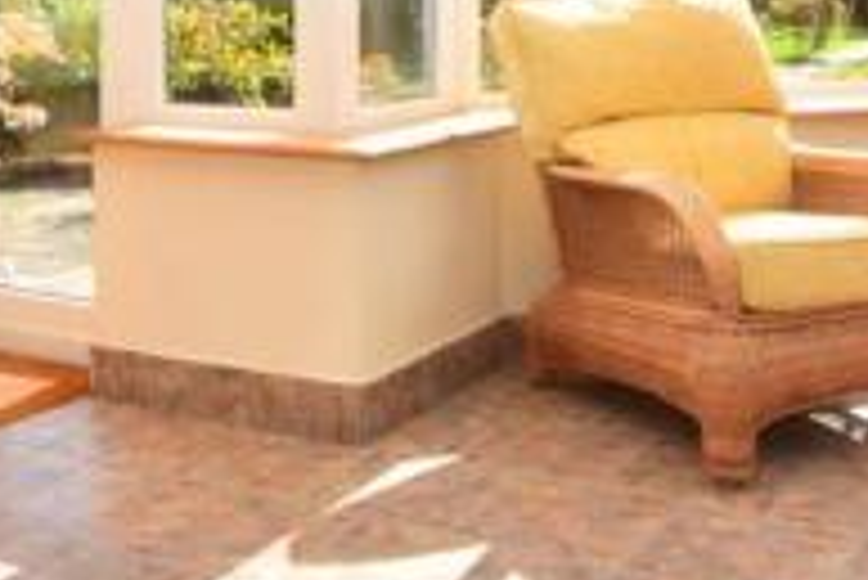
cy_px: -47
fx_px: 1231
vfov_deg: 24.8
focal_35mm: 51
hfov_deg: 38.8
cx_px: 414
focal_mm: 10
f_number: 22
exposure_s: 1/50
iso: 400
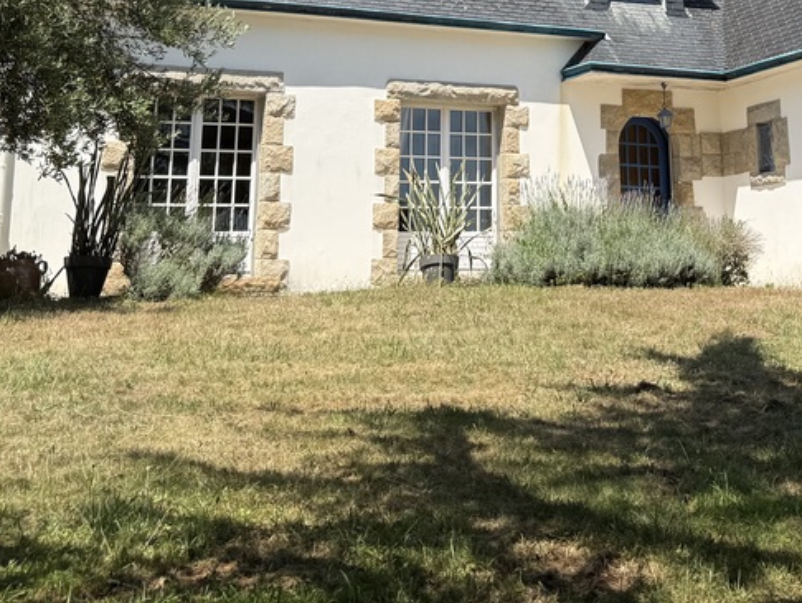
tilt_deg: +16.0
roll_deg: +2.0
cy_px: -56
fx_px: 1321
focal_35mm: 57
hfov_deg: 33.3
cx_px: 562
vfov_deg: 24.1
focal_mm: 6.76
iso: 80
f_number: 1.78
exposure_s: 1/3279
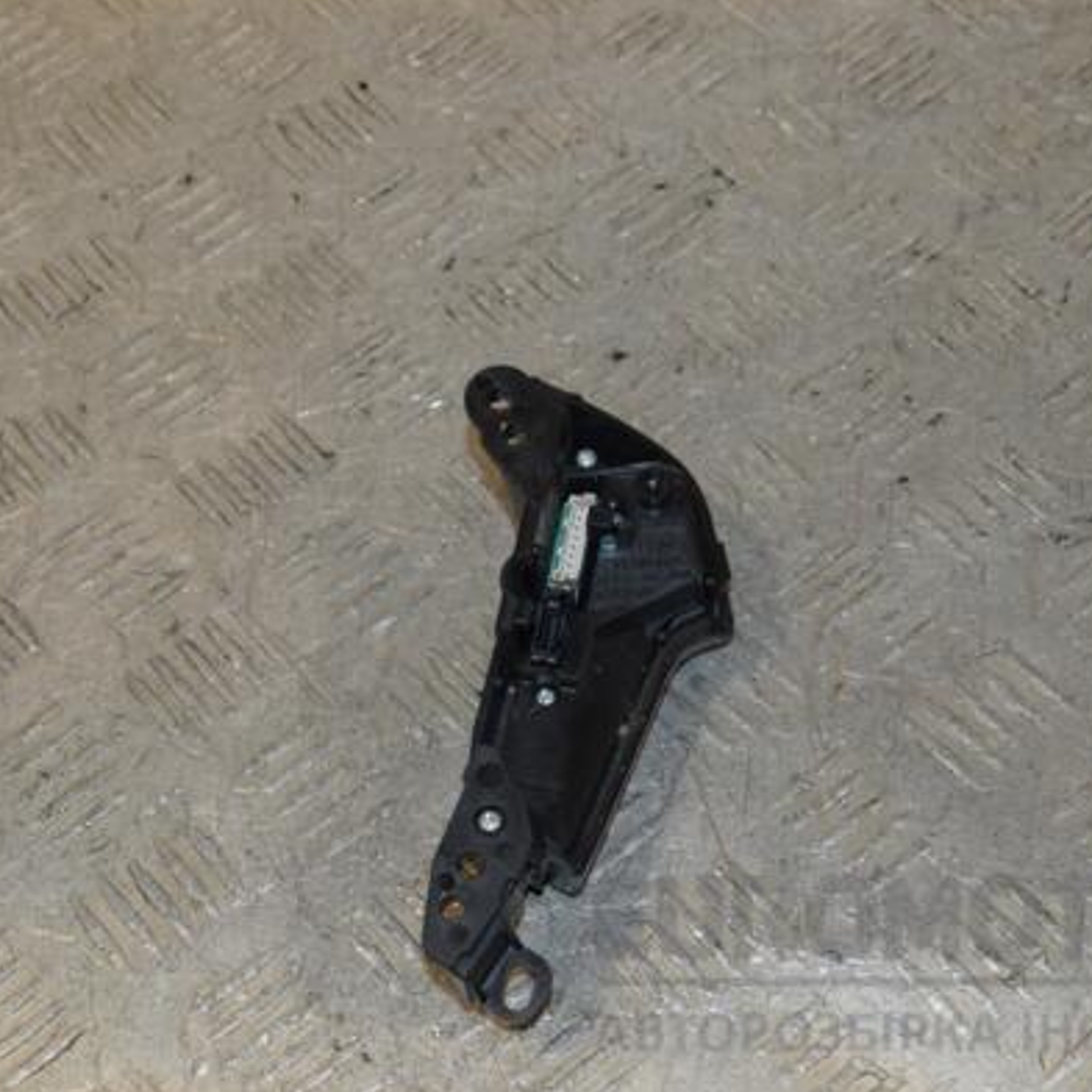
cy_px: 547
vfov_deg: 23.4
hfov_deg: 23.4
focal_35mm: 74
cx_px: 542
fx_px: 2641
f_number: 7.1
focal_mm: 38
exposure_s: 1/200
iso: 800
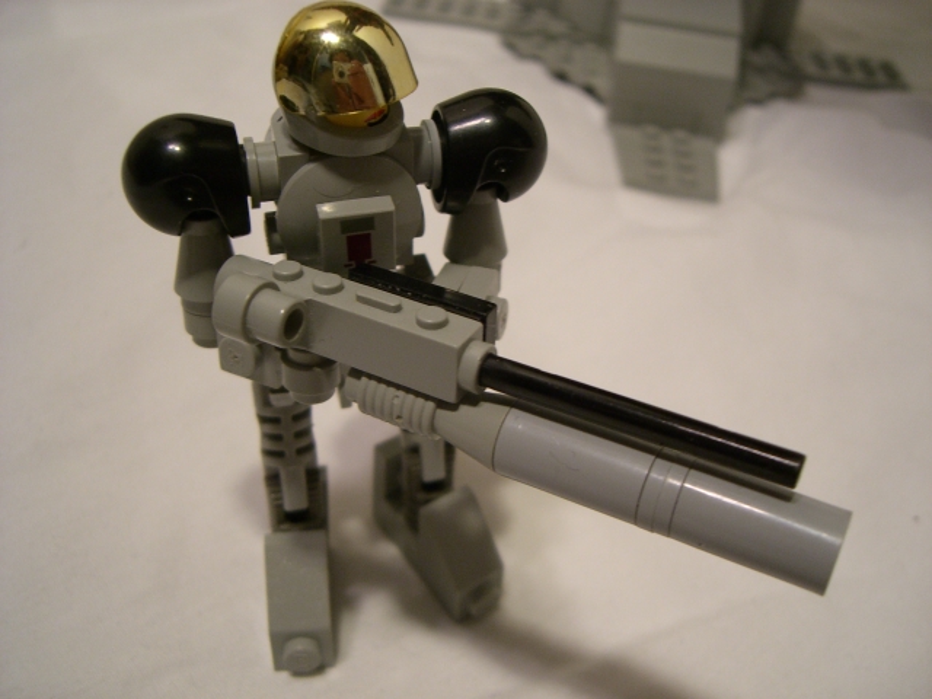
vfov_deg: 37.7
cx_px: 466
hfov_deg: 49.0
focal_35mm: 38
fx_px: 1023
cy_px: 350
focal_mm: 6.2
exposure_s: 1/20
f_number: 2.7
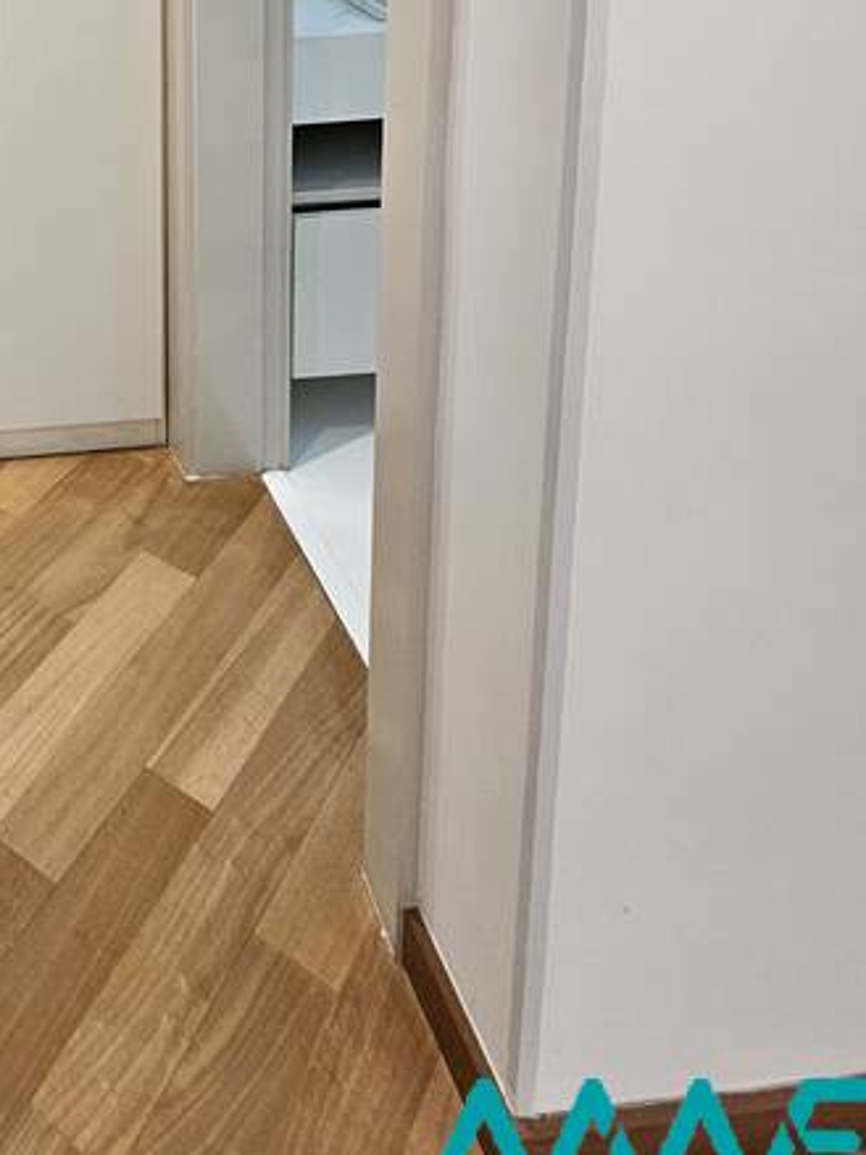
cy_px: -97
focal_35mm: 32
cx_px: -121
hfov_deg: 36.3
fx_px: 1068
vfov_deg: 44.3
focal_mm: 2.2
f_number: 2.2
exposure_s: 1/60
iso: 200
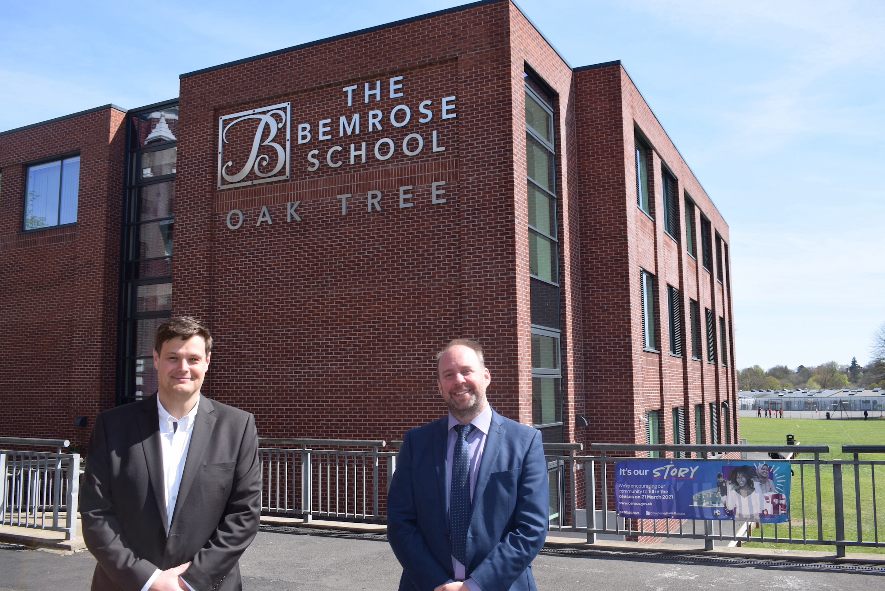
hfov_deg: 57.2
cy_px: 296
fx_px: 811
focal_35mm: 33
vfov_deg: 40.0
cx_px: 442
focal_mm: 22
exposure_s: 1/200
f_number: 8
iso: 100
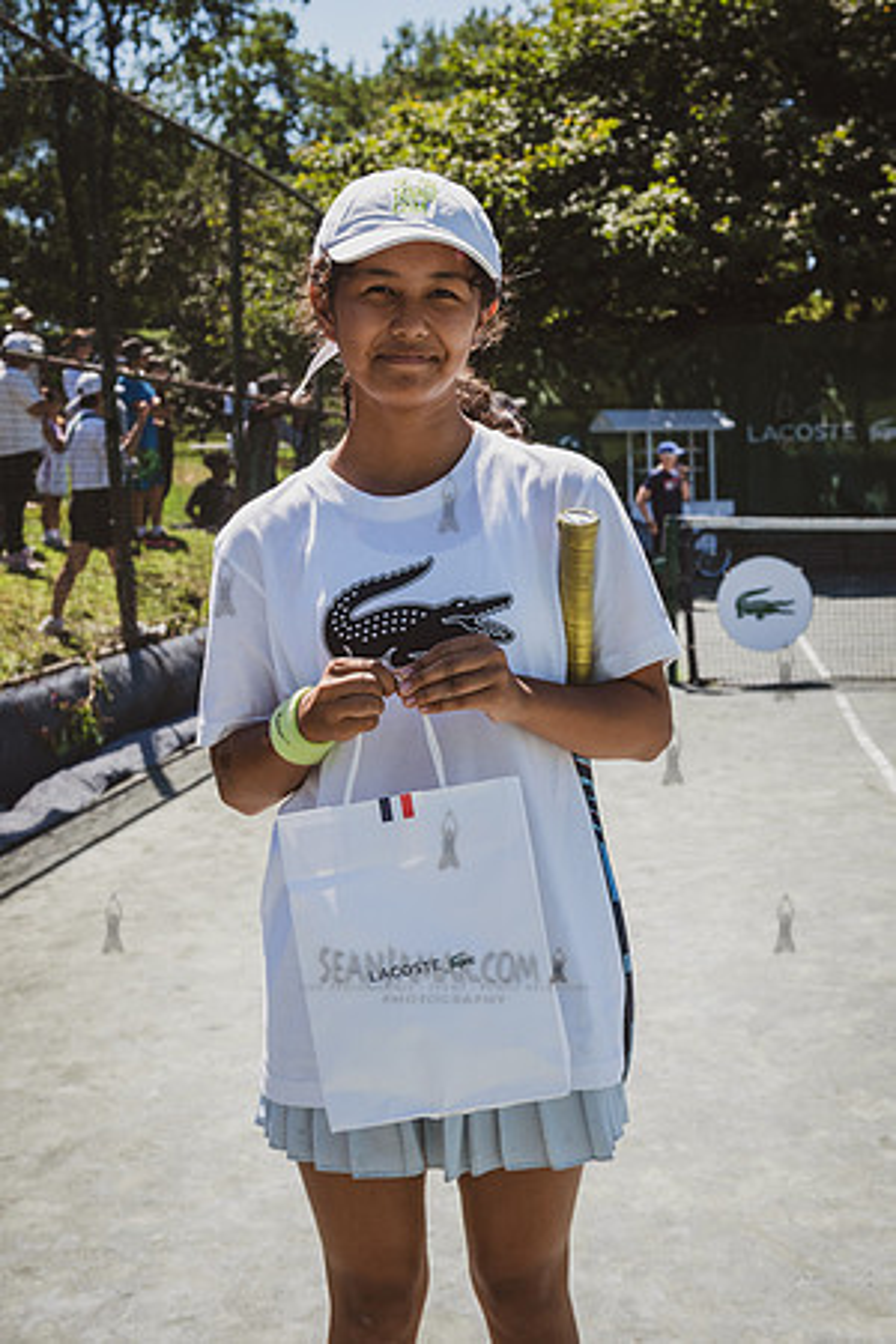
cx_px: 465
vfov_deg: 35.3
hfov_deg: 24.0
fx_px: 2108
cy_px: 600
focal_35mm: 56
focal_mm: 34
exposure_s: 1/800
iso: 200
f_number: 5
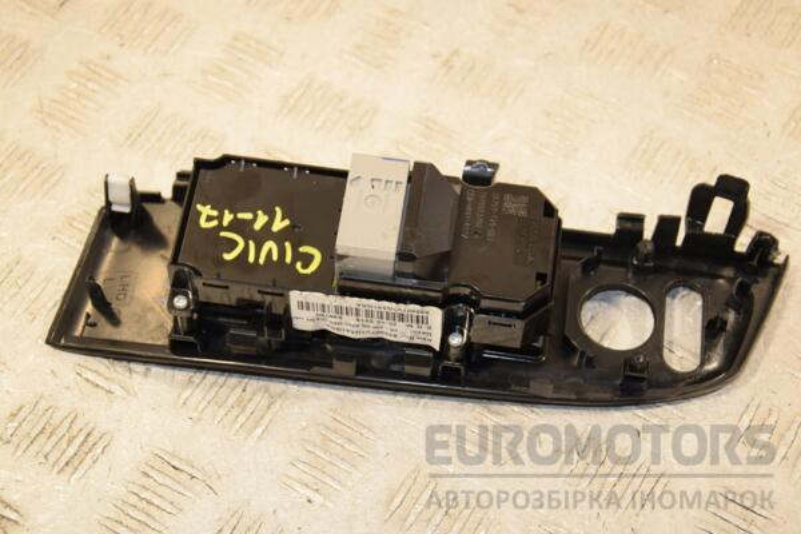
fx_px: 1735
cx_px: 400
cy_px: 267
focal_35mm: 78
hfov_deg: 26.0
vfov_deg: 17.5
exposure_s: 1/200
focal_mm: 52
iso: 800
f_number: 6.3
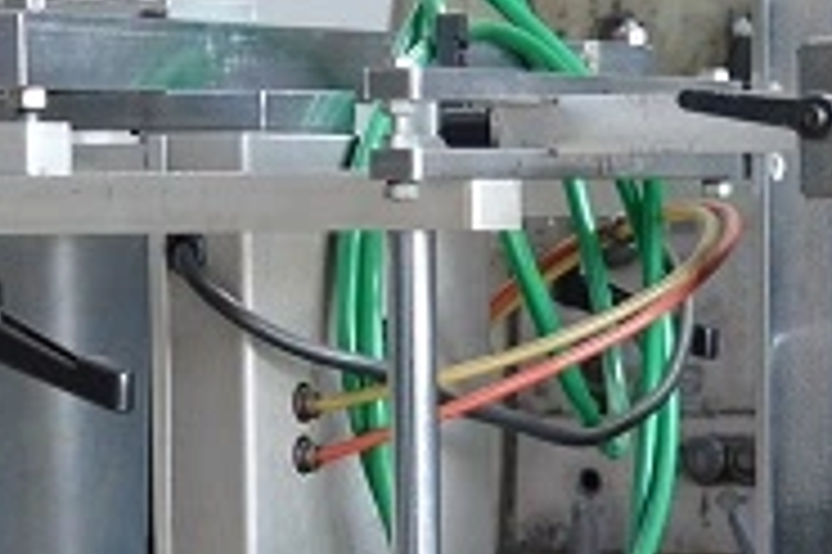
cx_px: 650
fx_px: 4387
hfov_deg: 10.8
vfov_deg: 7.1
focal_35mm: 190
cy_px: 932
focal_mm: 26
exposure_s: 1/60
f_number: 5.6
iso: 400
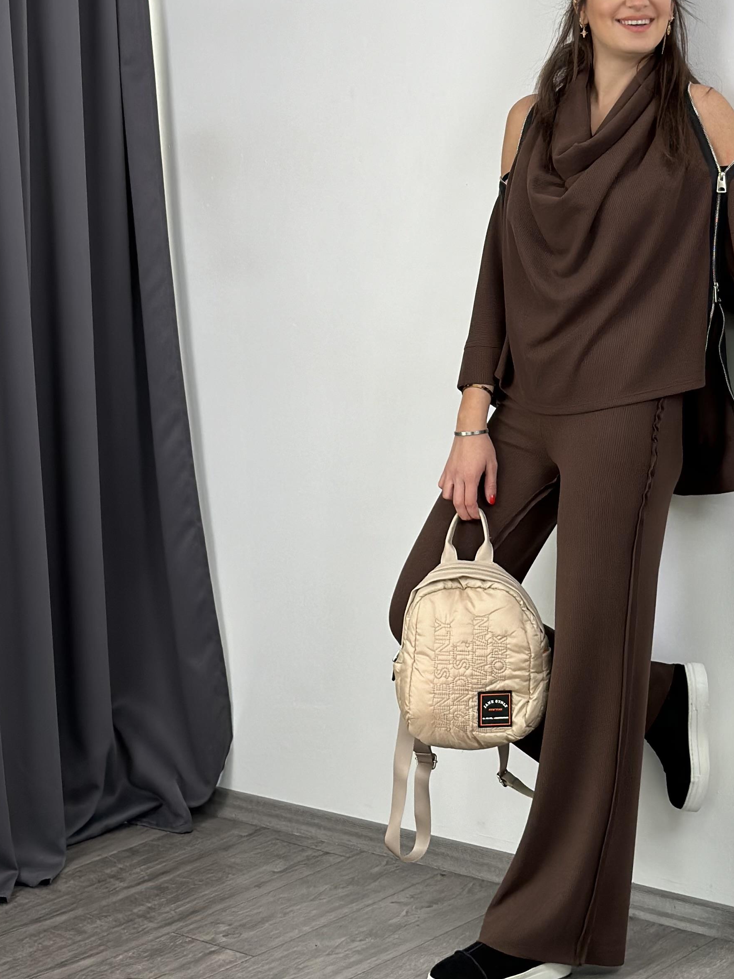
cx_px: 396
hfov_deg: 18.0
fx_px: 2318
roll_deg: +1.0
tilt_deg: -4.9
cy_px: 295
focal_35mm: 82
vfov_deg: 23.7
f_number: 1.78
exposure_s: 1/113
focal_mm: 6.86
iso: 64
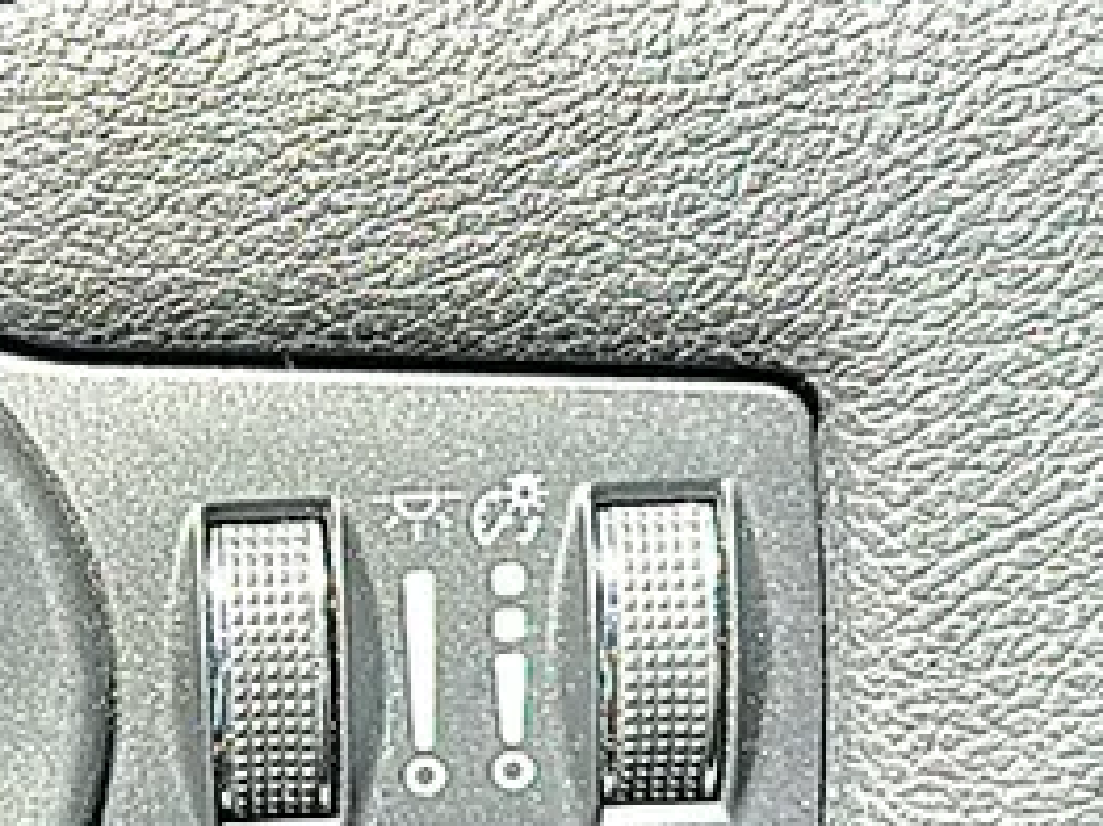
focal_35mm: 96
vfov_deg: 15.3
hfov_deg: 19.8
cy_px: 577
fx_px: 3058
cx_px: -21
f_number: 1.78
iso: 80
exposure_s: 1/480
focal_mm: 6.86
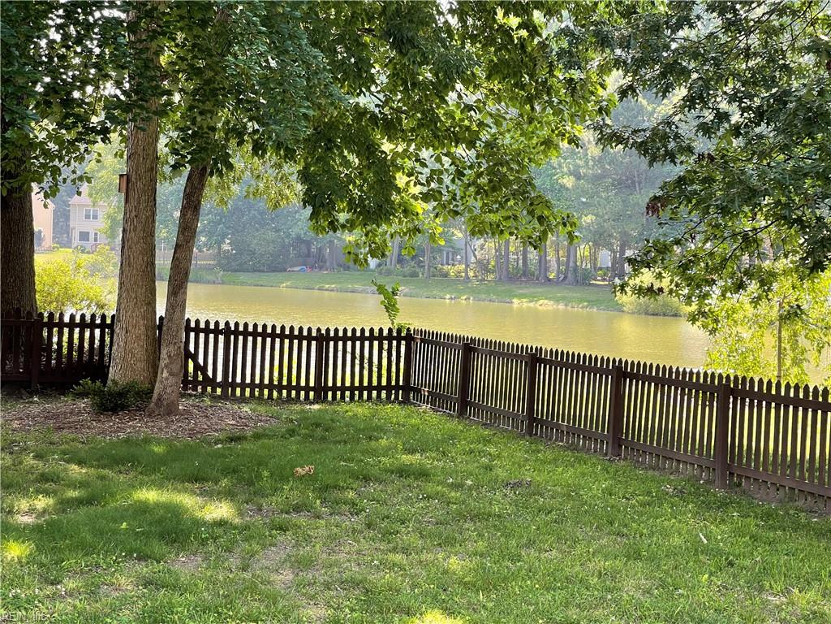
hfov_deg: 30.3
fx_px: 1536
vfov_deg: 22.9
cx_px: 416
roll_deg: -1.6
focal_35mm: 64
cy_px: 312
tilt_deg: -2.4
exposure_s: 1/99
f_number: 2.2
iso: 25
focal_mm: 7.5
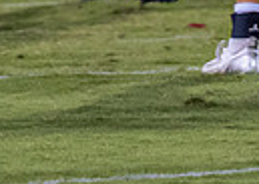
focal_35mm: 1369
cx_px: -271
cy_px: -353
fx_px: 10065
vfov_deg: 1.0
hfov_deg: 1.5
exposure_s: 1/1250
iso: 1600
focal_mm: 148
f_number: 2.8
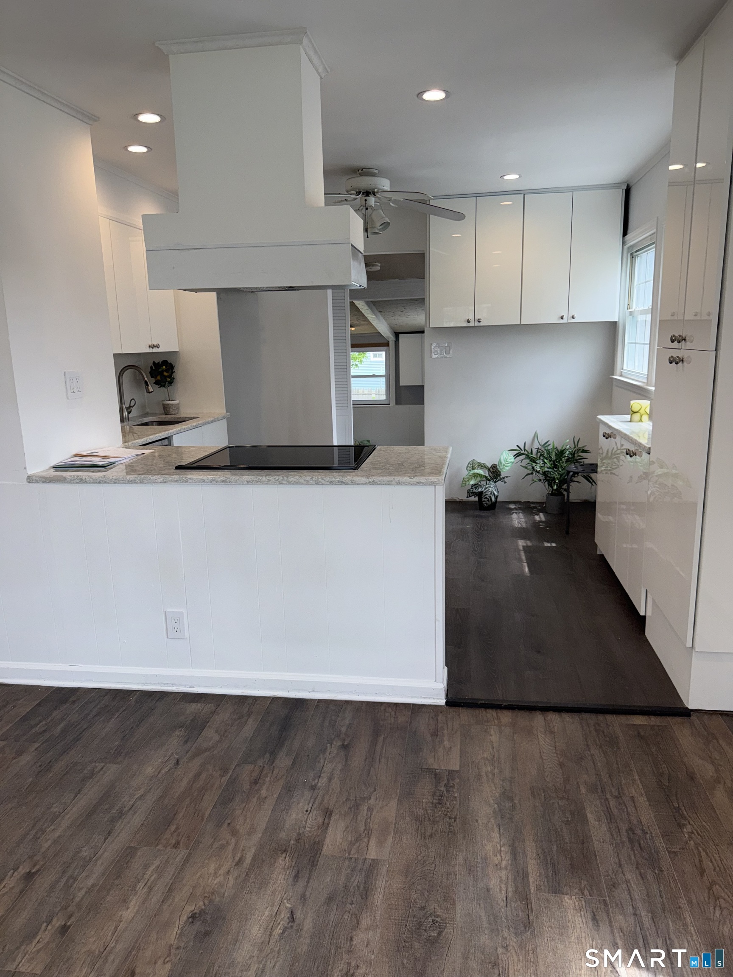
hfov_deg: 56.8
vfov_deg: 71.6
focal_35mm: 24
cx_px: 366
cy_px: 488
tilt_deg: -12.2
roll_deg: +1.2
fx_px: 678
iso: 50
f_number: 1.78
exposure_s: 1/361
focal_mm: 6.76
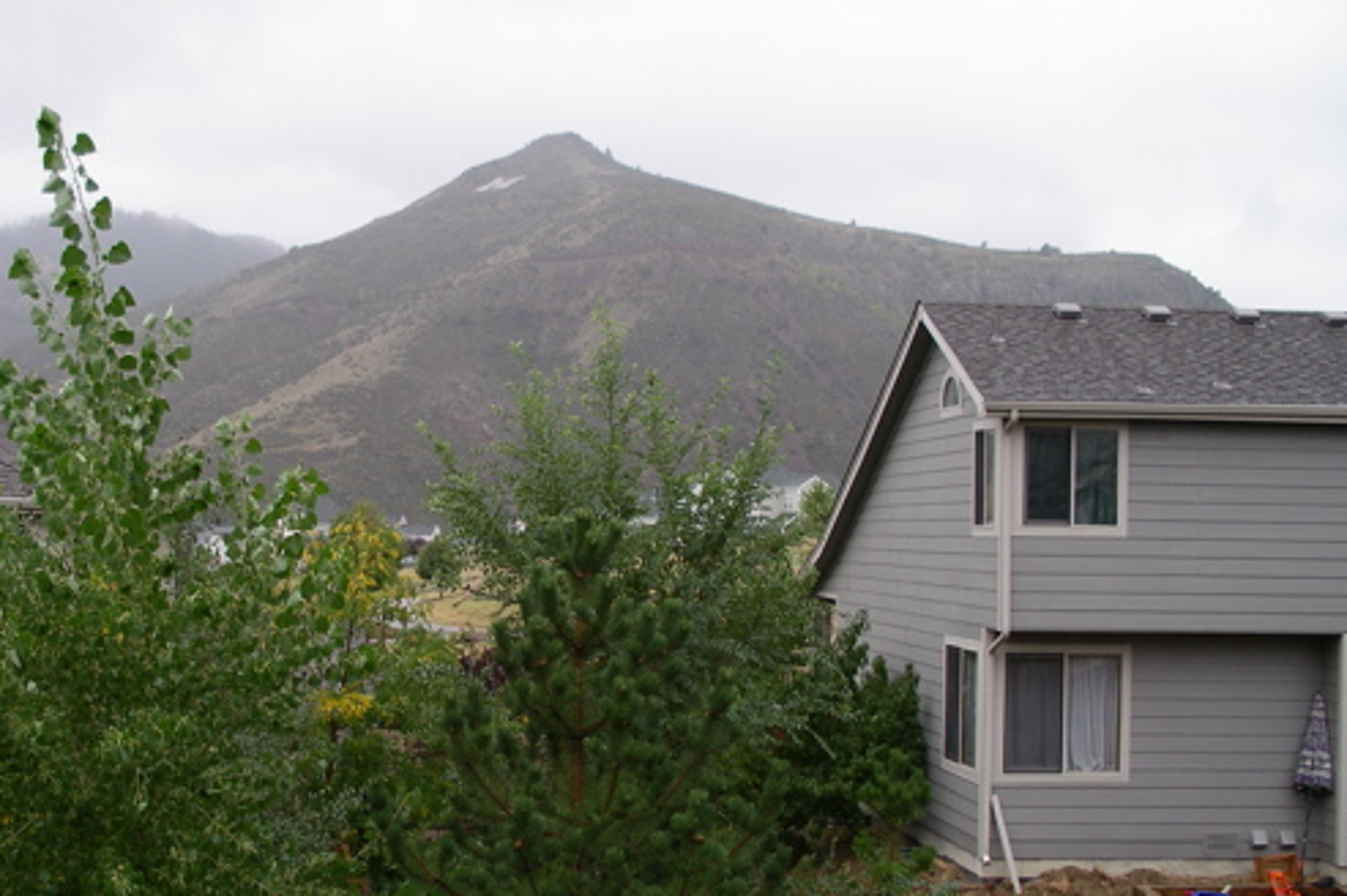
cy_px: 530
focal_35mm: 52
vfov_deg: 25.9
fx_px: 1944
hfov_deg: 37.8
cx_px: 458
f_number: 2.8
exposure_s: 1/60
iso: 80
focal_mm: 7.8
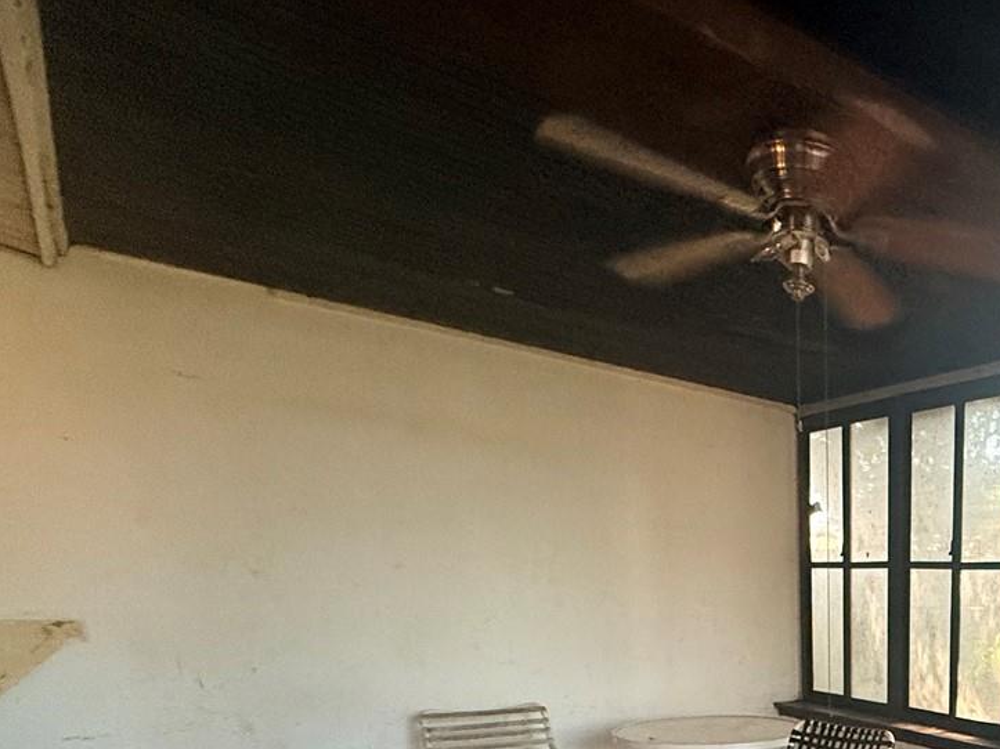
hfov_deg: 49.9
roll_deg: -1.9
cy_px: 784
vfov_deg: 39.0
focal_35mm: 31
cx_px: 949
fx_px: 895
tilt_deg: -12.4
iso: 500
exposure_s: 1/60
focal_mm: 2.22
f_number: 2.2
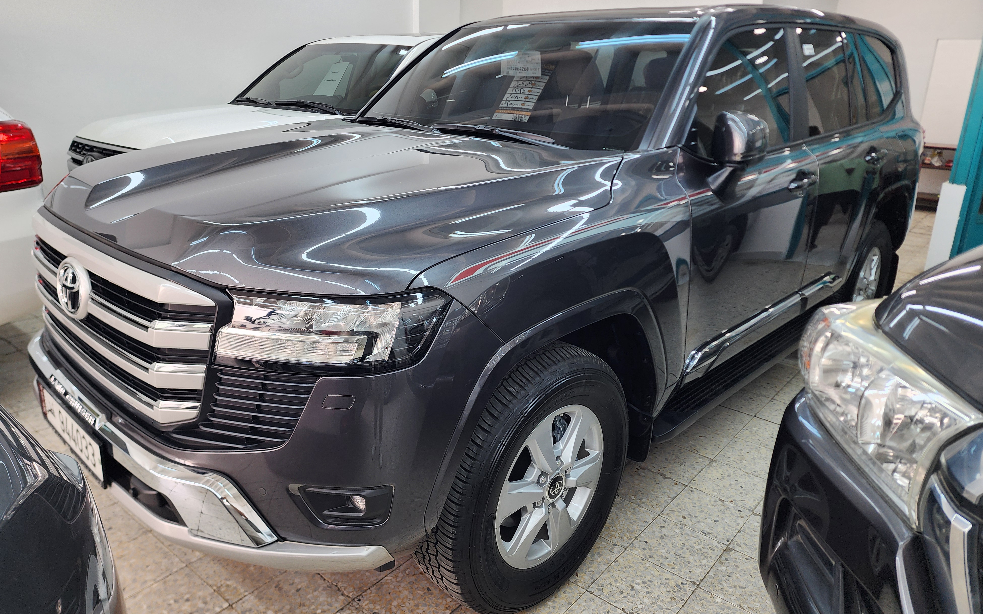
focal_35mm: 25
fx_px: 670
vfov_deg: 49.3
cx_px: 480
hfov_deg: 72.5
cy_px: 290
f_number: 1.8
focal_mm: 6.4
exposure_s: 1/180
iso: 80
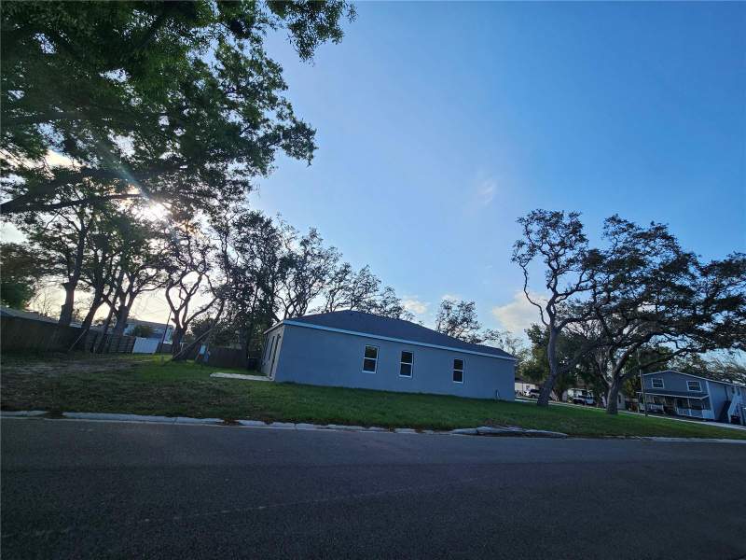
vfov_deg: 89.9
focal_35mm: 13
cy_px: 280
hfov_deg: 106.2
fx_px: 280
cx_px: 373
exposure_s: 1/1690
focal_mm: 2.2
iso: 50
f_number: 2.2
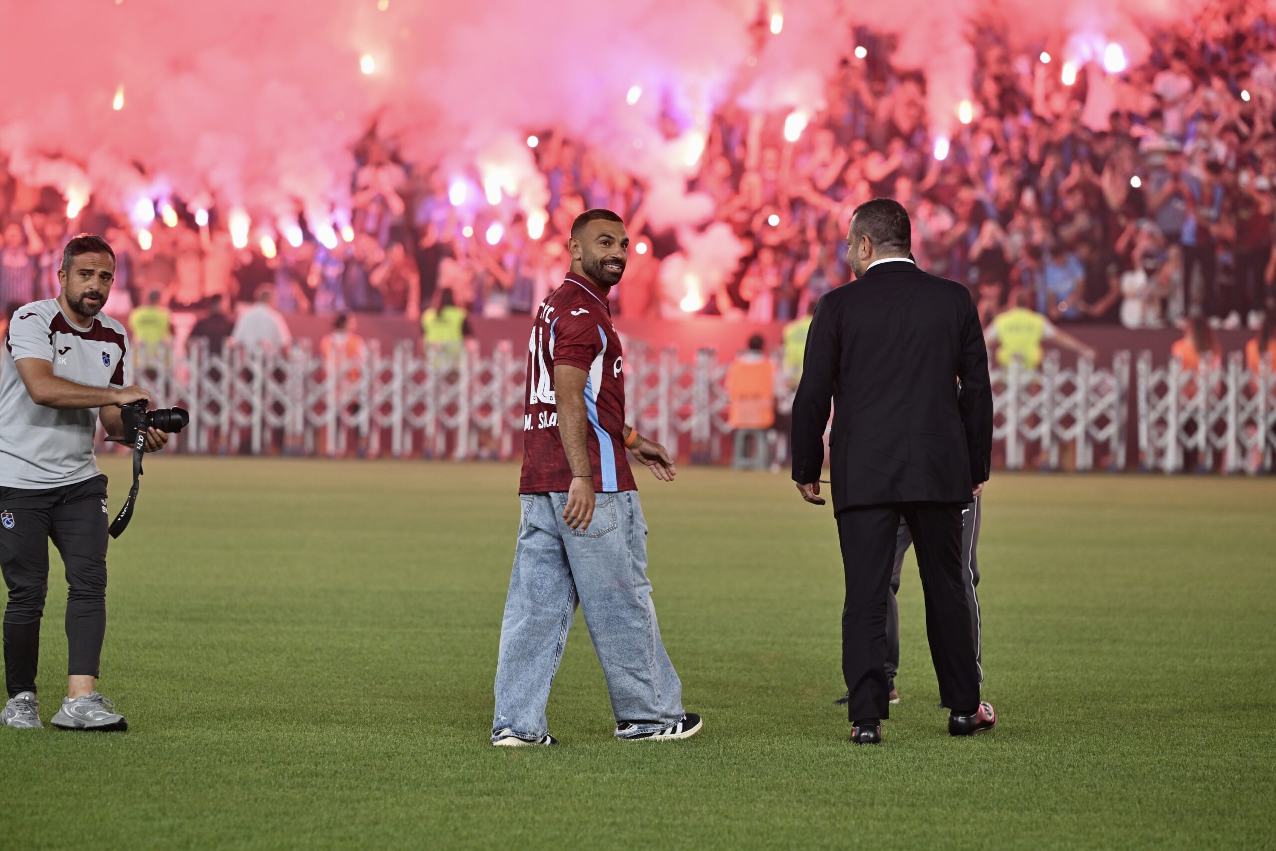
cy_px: 426
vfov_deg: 7.0
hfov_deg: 10.5
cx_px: 638
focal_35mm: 195
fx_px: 6912
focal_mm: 195
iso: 640
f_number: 4
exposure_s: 1/200
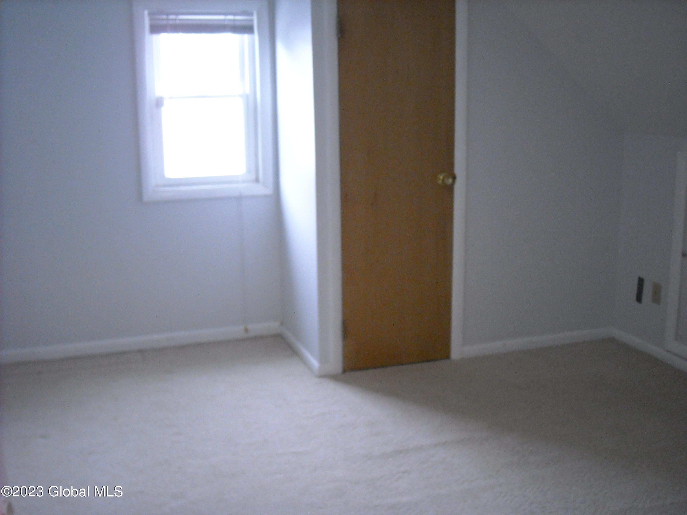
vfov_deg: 32.9
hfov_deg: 42.9
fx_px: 873
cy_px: 258
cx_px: 344
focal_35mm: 44
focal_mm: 7.1
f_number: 3.1
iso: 400
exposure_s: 1/42
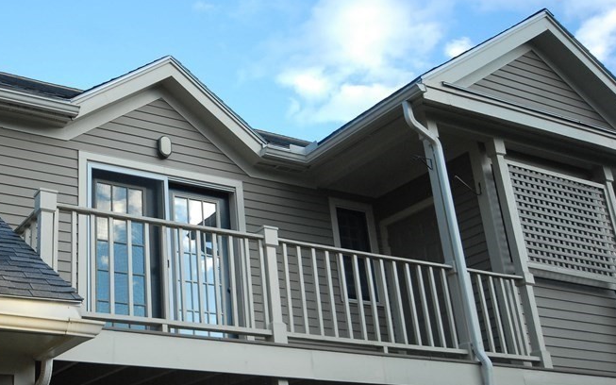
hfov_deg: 40.4
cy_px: 217
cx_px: 139
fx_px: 806
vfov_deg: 26.8
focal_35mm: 48
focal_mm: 20
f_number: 5.6
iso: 500
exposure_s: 1/200
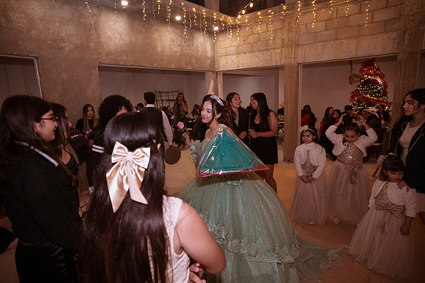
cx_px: 212
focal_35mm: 20
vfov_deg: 61.9
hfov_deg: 84.0
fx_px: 236
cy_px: 142
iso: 1600
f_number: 3.5
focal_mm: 20
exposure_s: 1/160
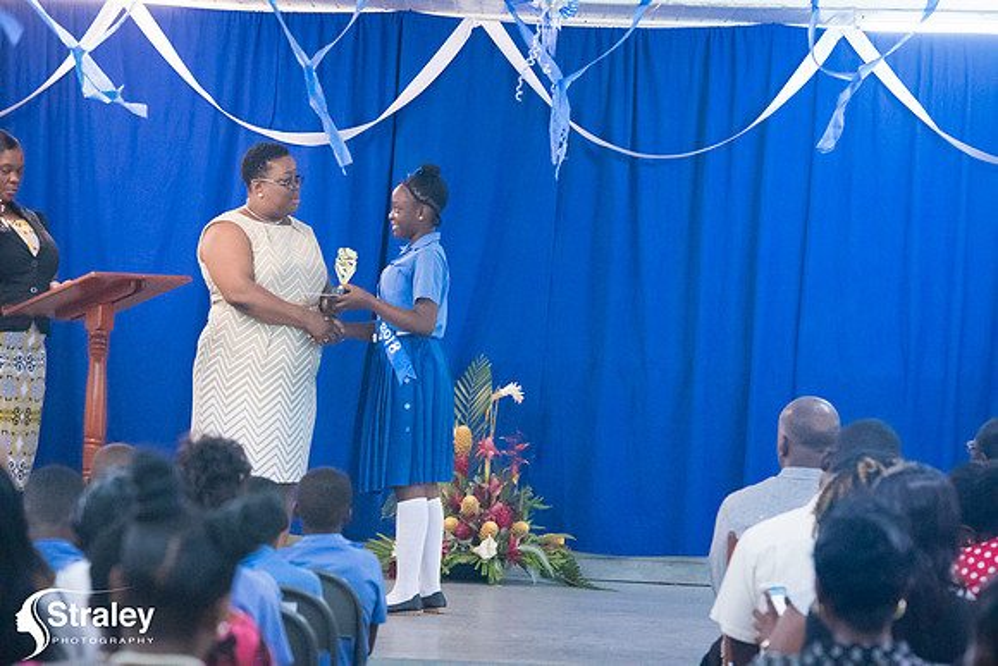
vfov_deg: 8.9
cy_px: 333
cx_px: 499
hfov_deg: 13.2
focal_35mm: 155
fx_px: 4298
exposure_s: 1/200
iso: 25600
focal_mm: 155
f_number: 6.3
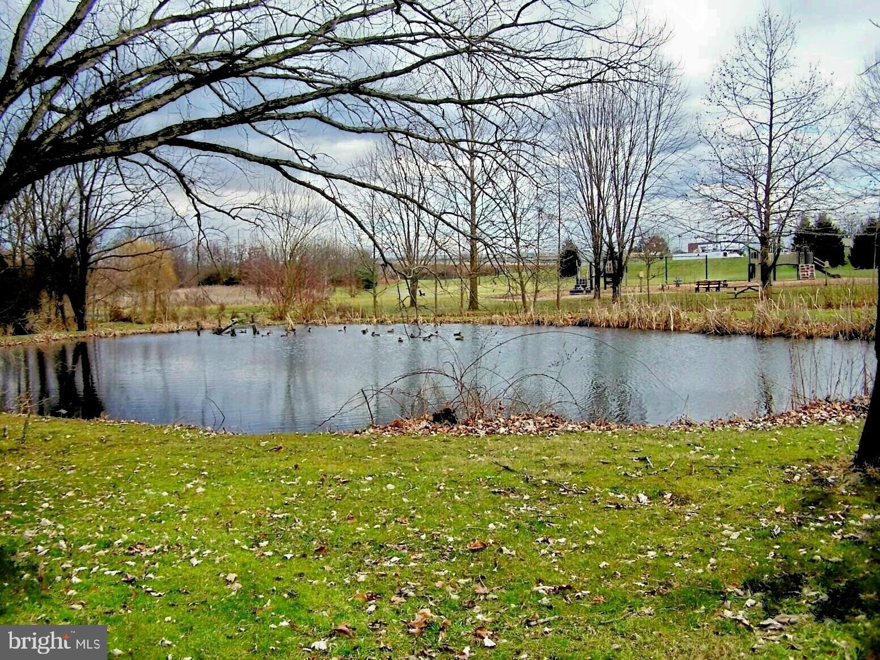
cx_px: 440
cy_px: 330
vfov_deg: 37.7
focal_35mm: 38
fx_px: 966
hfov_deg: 49.0
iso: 80
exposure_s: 1/400
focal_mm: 6.3
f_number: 2.8
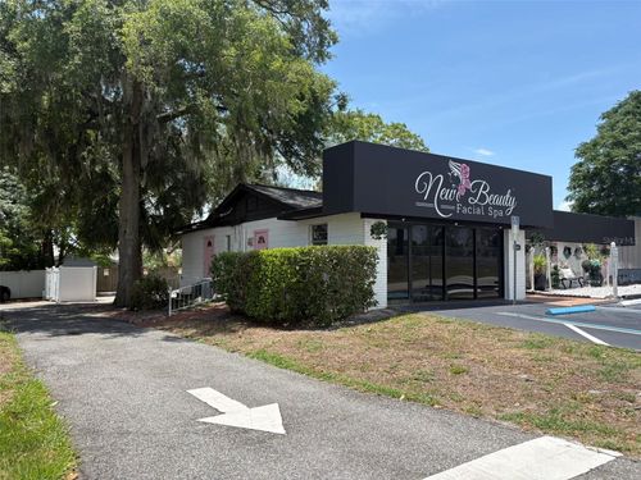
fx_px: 481
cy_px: 240
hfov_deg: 67.3
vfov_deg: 53.1
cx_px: 320
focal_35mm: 26
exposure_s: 1/2451
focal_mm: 5.96
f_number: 1.6
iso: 50
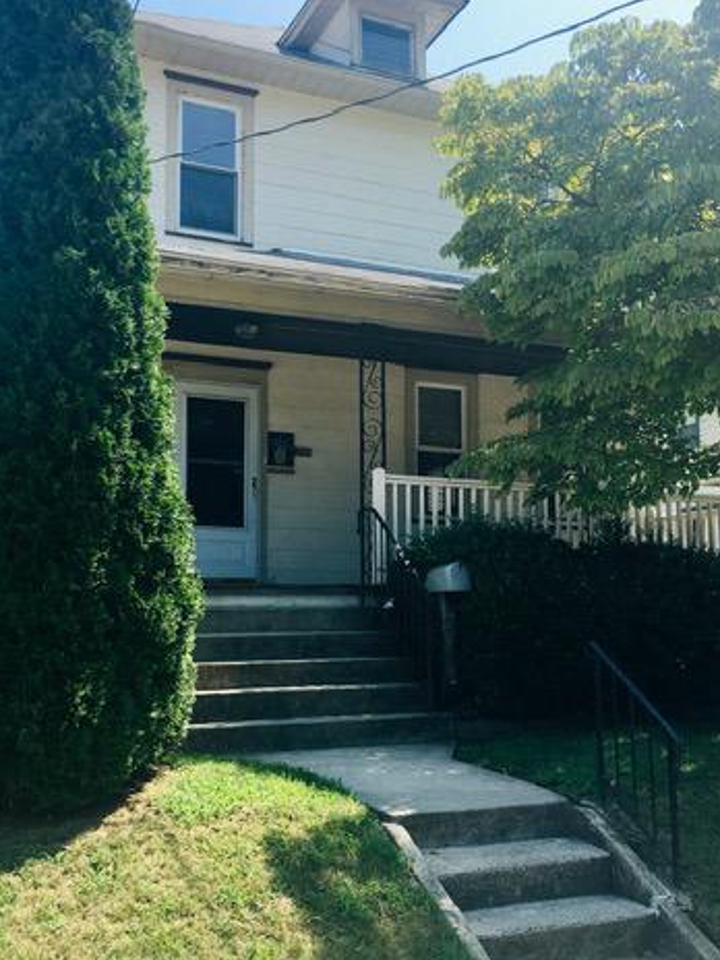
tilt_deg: +8.1
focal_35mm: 40
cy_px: 530
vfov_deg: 46.7
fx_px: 1109
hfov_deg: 35.9
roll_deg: -0.1
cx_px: 395
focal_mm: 4.15
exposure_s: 1/962
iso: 25
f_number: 2.2
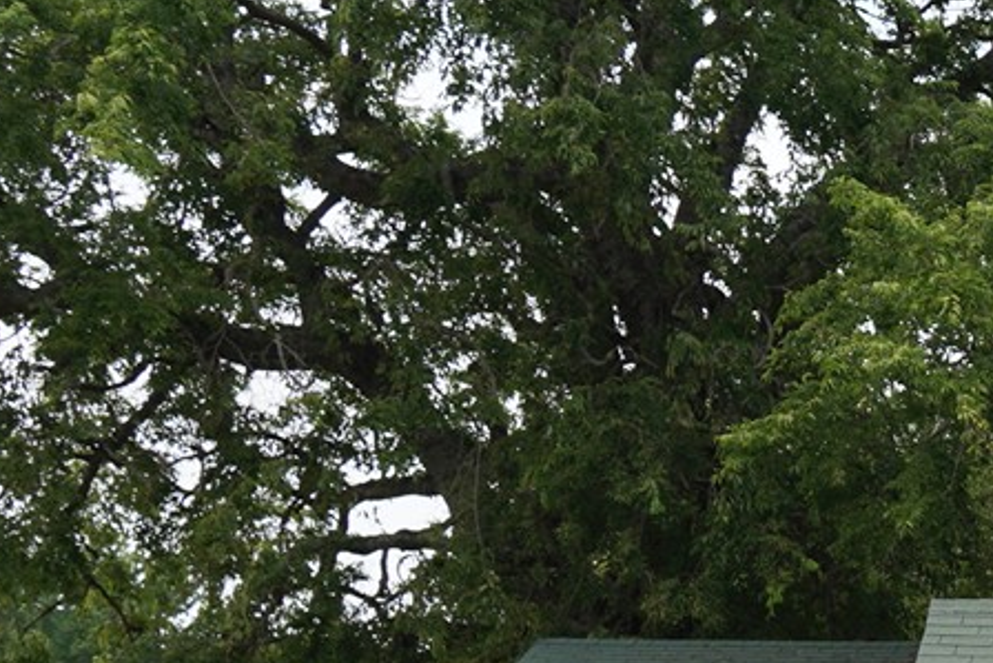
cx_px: 2112
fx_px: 3697
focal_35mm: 134
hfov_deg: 12.9
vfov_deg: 10.0
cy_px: 905
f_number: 9
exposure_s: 1/100
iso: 100
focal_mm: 30
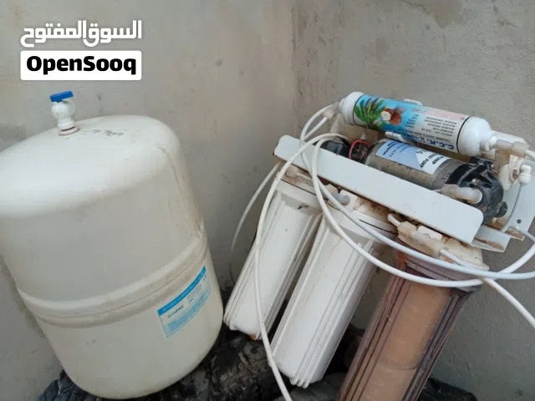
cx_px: 268
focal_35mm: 26
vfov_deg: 53.1
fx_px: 402
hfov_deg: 67.3
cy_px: 200
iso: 235
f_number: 1.8
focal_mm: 3.96
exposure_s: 1/50
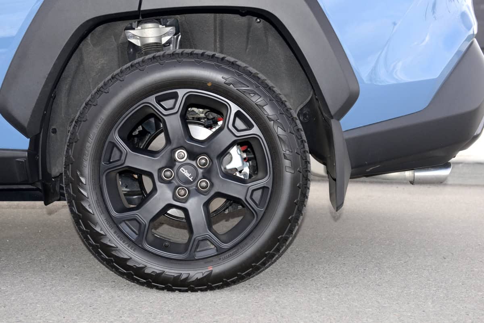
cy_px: 162
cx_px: 242
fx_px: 753
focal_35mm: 56
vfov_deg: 24.2
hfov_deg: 35.6
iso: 800
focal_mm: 56
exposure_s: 1/250
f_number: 5.6
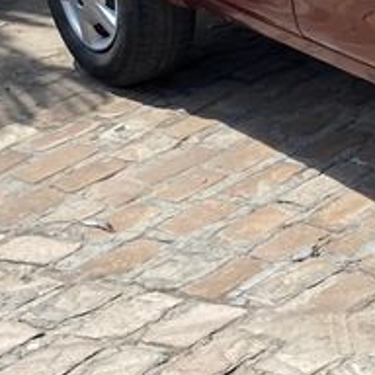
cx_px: 746
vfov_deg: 17.2
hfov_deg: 14.8
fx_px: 1189
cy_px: -68
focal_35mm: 97
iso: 32
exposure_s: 1/1727
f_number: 1.8
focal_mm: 4.25
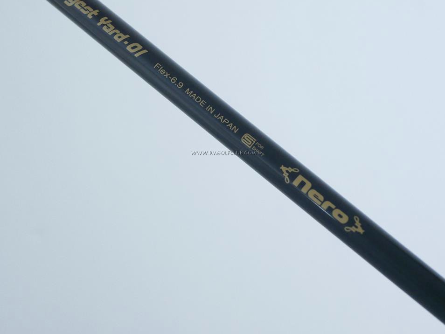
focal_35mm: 67
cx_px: 224
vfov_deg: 21.9
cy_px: 111
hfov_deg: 29.0
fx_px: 862
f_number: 4.5
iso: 1600
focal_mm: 25
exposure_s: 1/125
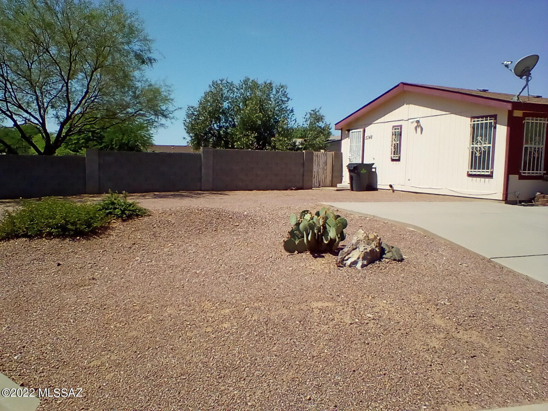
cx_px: 274
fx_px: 491
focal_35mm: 31
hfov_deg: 58.4
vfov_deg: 45.4
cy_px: 206
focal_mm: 2.38
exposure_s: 1/2128
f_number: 2.4
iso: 105
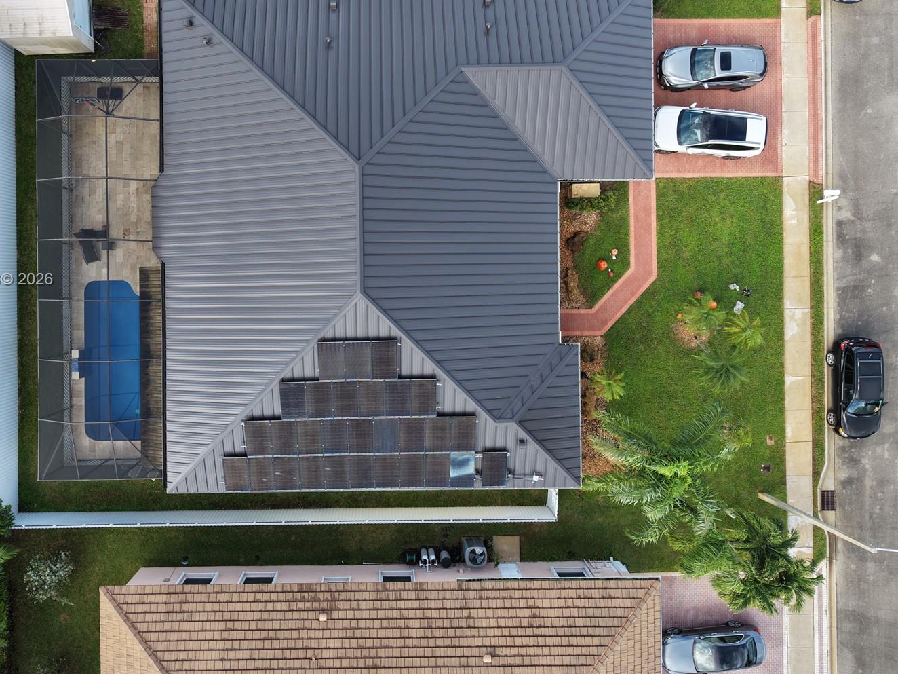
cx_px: 385
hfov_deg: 61.4
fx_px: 752
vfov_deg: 48.0
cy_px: 280
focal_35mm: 29
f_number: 1.8
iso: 170
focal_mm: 8.67
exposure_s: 1/1000
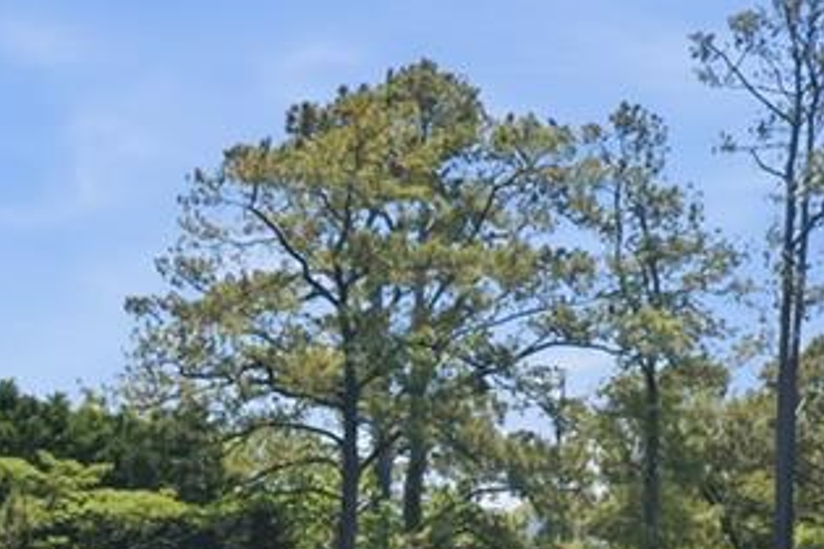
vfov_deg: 14.0
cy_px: 850
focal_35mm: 91
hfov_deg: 20.0
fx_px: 2083
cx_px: -322
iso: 100
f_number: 5.6
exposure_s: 1/320
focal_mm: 10.3
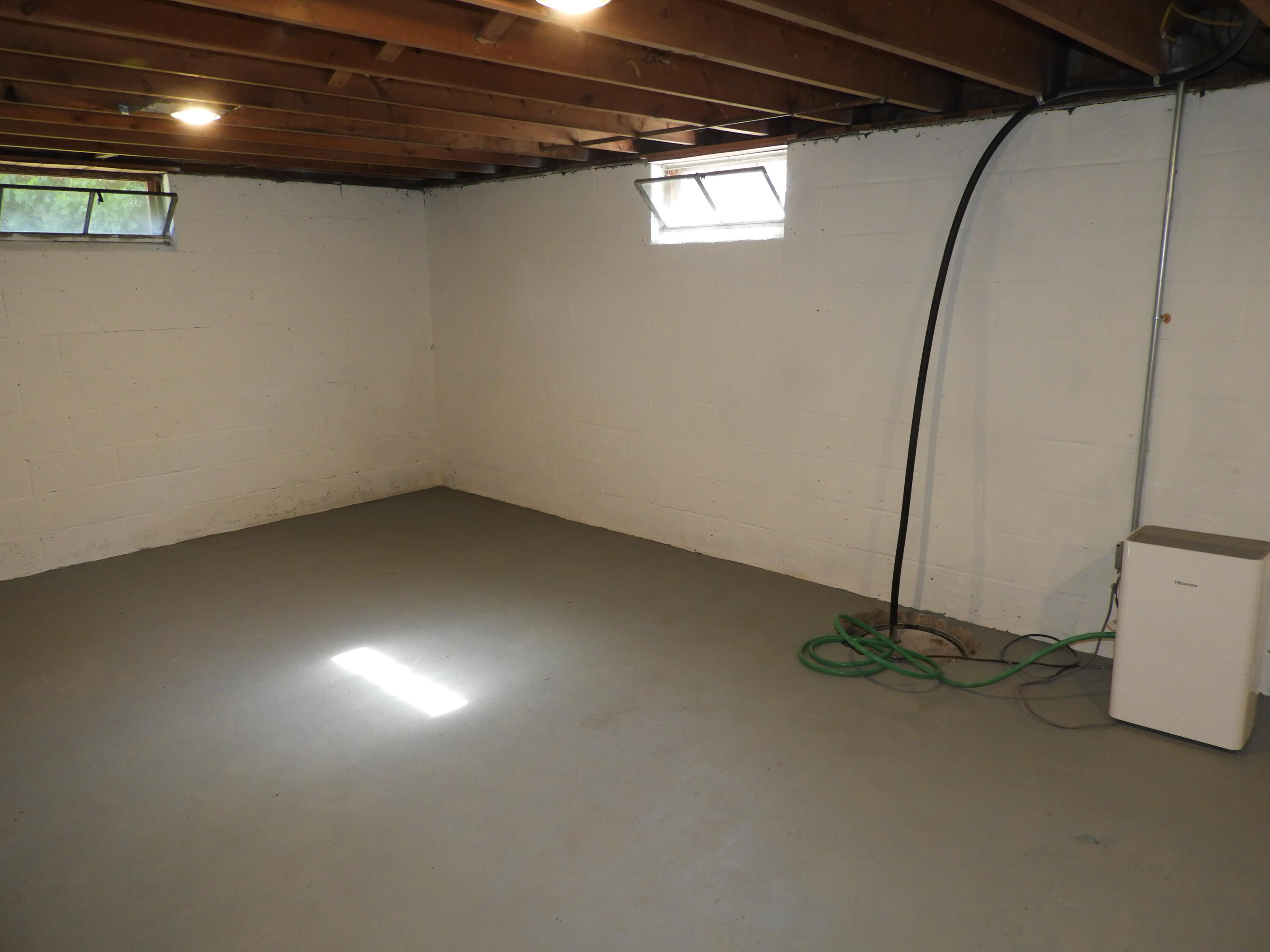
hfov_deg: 71.6
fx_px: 881
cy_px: 476
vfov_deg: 56.8
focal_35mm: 24
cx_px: 635
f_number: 3.3
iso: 200
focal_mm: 4.3
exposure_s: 1/30
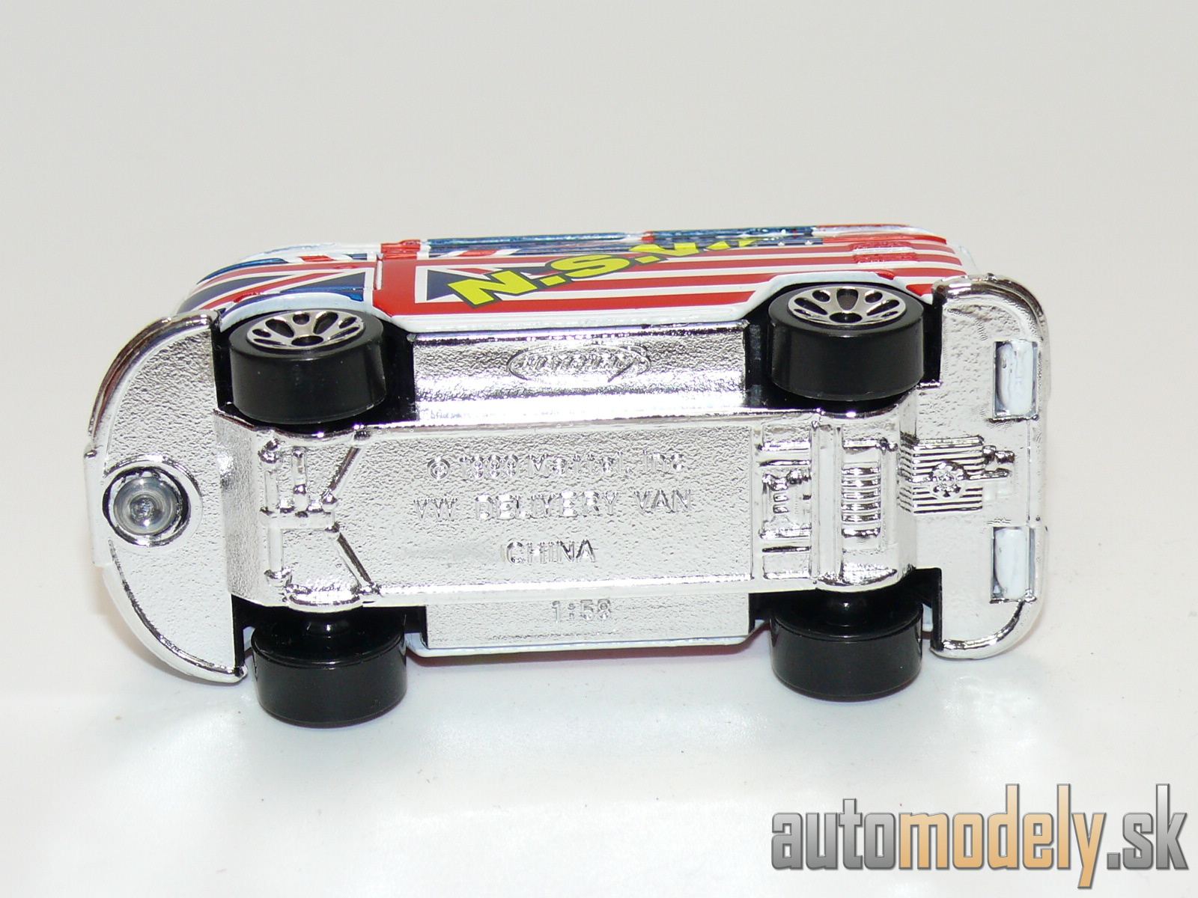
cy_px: 449
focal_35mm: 102
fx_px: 3530
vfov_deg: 14.5
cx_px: 599
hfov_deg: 19.3
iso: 100
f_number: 4
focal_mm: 13.3
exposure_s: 1/30
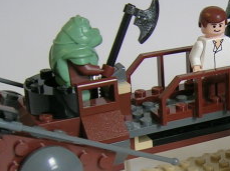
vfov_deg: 14.8
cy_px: 171
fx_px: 650
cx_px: 256
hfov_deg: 19.2
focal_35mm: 98
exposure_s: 1/17.7
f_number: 2.8
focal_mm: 5.4
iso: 50
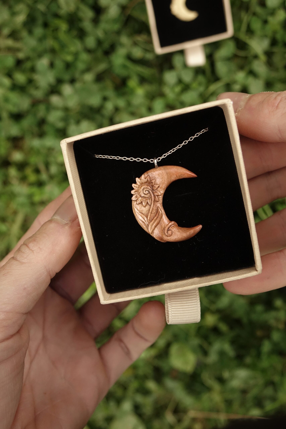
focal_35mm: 34
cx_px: 143
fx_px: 405
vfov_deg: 55.8
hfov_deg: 38.9
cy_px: 214
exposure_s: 1/250
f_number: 2.8
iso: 800
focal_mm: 12.56
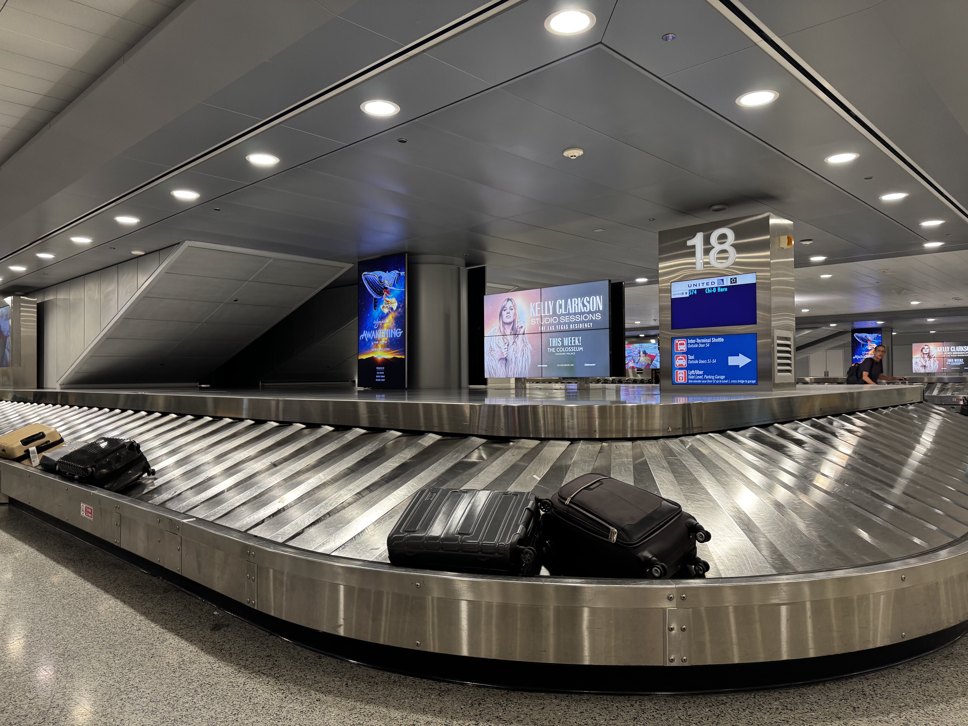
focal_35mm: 24
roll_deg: +0.7
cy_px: 363
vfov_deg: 56.8
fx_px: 671
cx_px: 484
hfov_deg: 71.6
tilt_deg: +0.7
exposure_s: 1/60
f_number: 1.78
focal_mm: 6.76
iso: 160
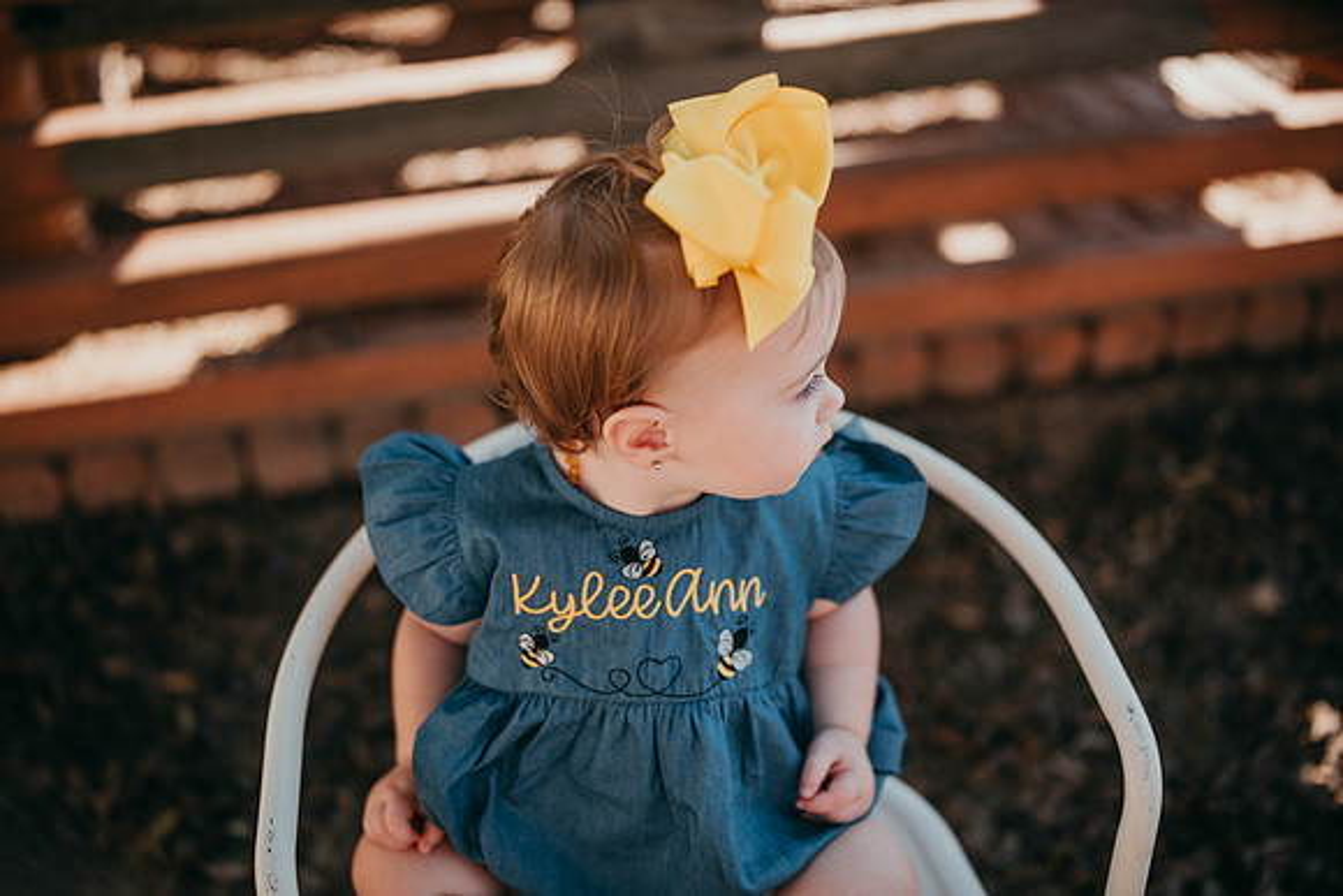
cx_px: 672
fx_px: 1306
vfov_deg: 37.9
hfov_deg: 54.4
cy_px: 448
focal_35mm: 35
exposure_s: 1/1600
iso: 64
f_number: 1.6
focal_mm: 35
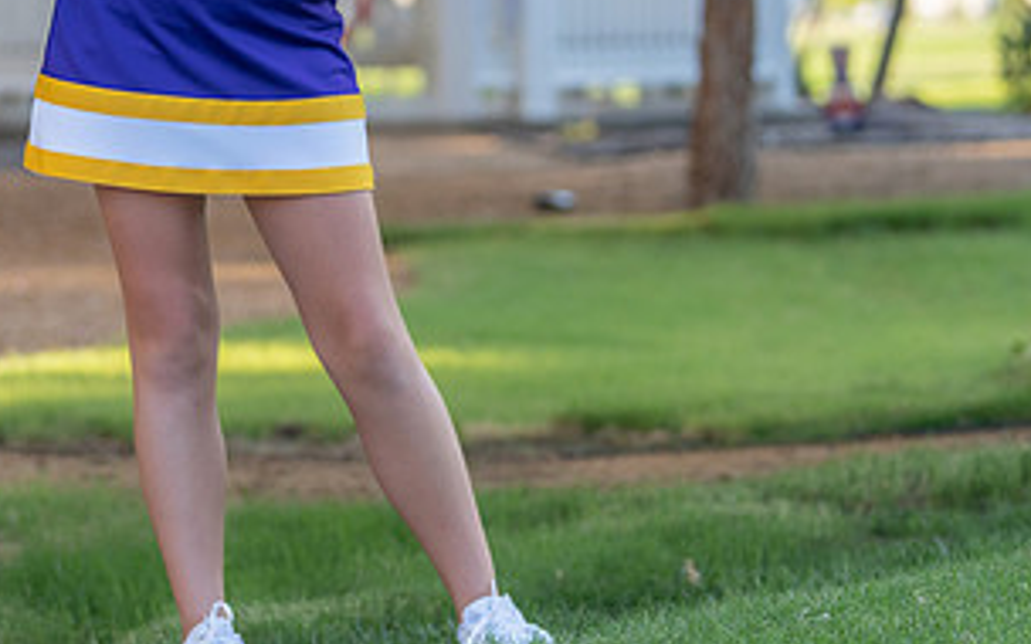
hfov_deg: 10.4
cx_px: 127
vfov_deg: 6.5
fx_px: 5648
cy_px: 42
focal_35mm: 201
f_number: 2.8
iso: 200
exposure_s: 1/320
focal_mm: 87
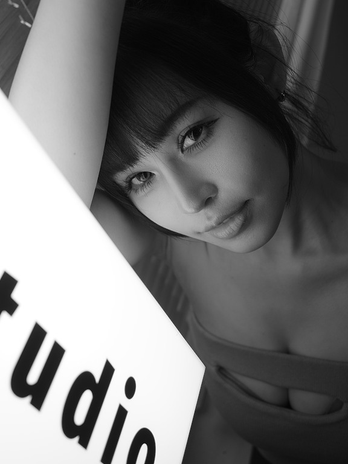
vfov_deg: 45.2
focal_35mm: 41
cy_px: 160
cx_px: 173
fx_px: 550
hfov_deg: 35.1
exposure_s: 1/60
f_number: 2.8
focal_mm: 18.3
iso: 320
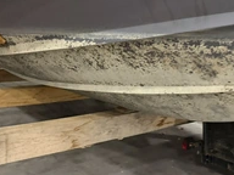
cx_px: 172
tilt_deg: -7.9
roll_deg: +2.8
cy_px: 34
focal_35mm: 50
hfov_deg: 37.4
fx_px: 338
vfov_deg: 28.5
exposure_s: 1/30
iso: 800
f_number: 1.78
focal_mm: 6.76
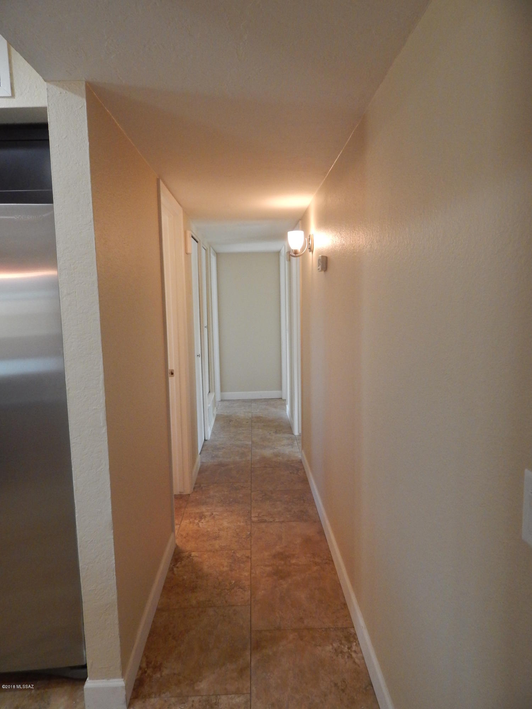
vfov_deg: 73.9
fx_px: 471
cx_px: 266
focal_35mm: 23
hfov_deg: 58.9
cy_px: 354
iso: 400
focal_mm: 4
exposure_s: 1/50
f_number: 3
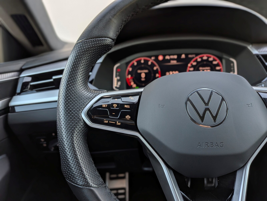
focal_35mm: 24
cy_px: 100
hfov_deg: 71.6
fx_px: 185
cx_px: 134
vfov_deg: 56.8
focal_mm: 4.53
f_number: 1.7
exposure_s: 1/106
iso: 30
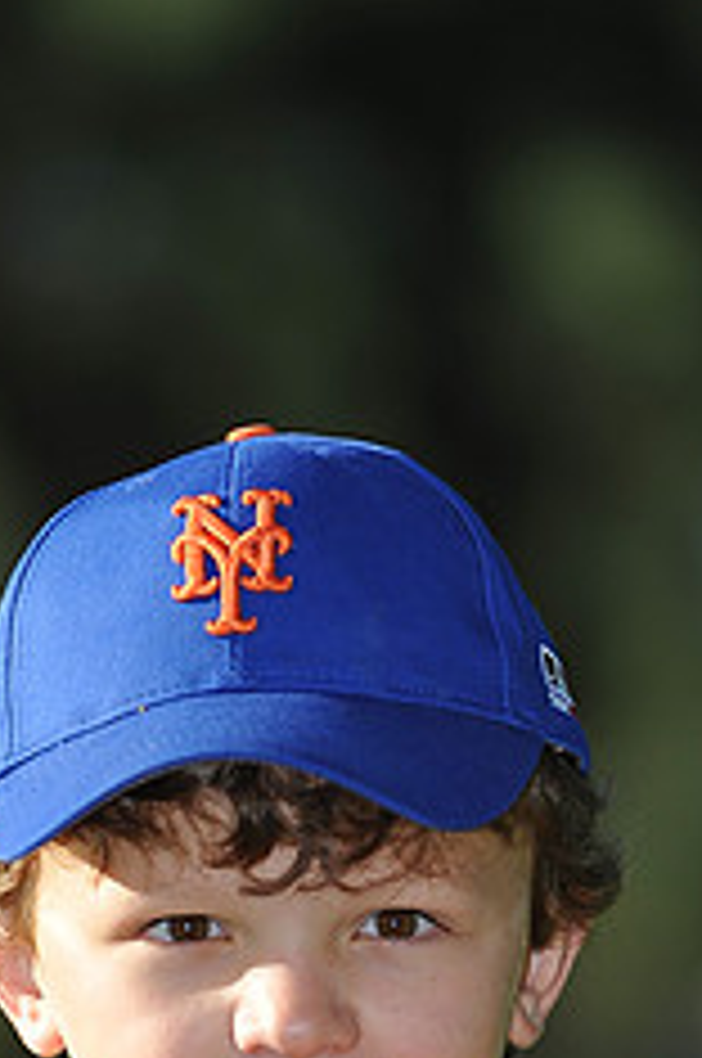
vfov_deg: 4.2
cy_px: 1243
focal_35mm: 494
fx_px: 14491
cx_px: 153
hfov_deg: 2.8
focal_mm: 200
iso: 200
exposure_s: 1/1250
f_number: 4
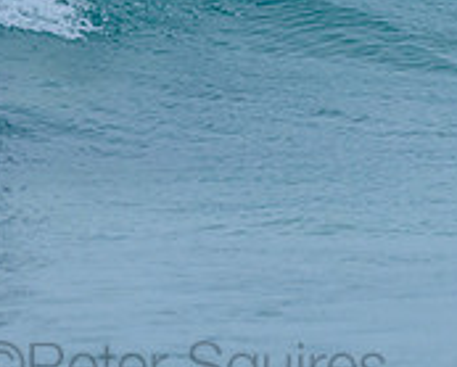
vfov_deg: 0.8
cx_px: 82
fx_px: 26690
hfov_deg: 1.0
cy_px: -111
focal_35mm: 1970
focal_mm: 500
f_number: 5.6
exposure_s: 1/2000
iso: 800
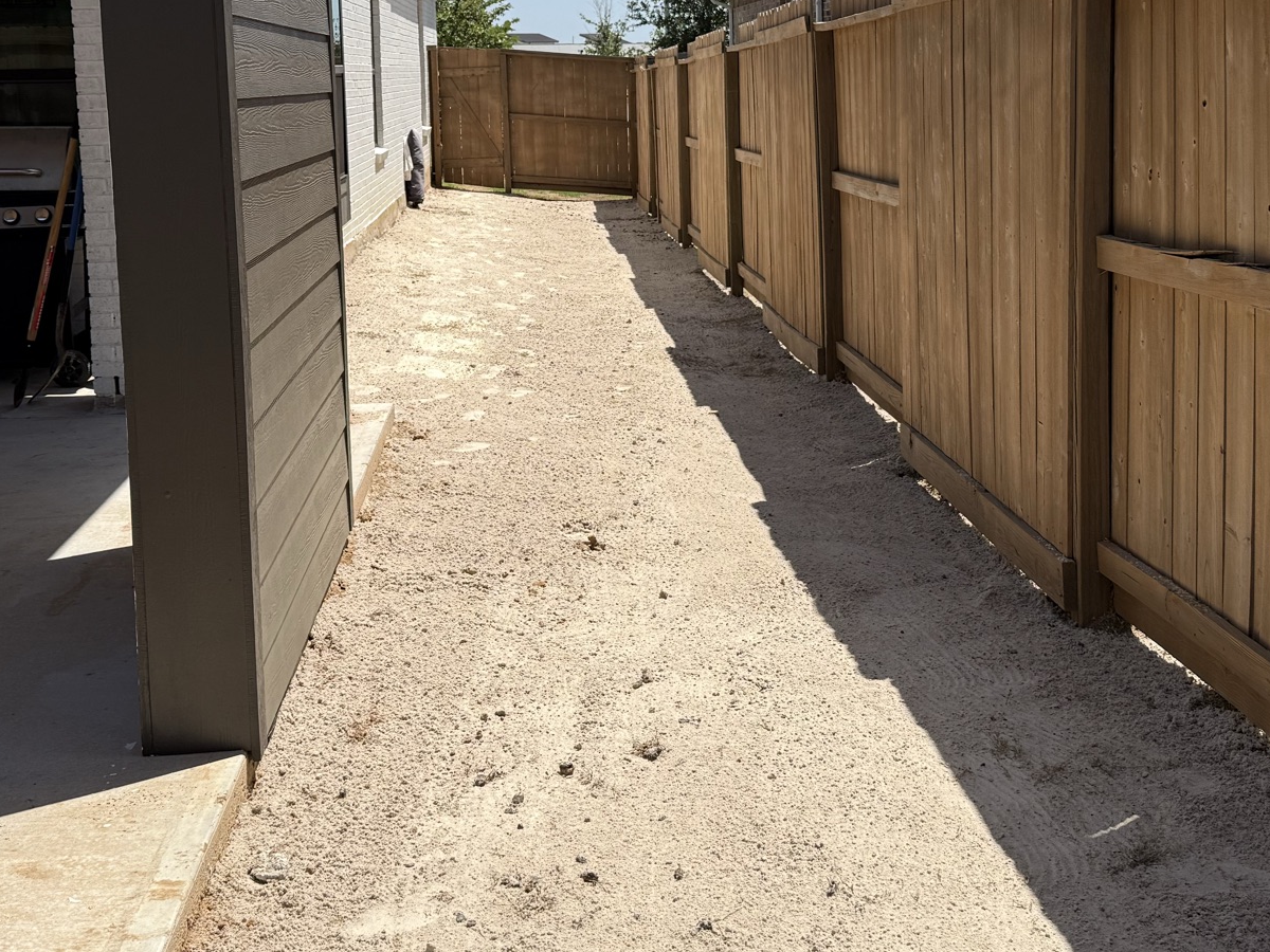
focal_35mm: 48
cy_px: 256
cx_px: 606
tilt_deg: -5.5
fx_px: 1761
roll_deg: +1.7
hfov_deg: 39.6
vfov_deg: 29.9
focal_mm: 6.76
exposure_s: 1/5714
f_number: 1.78
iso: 80
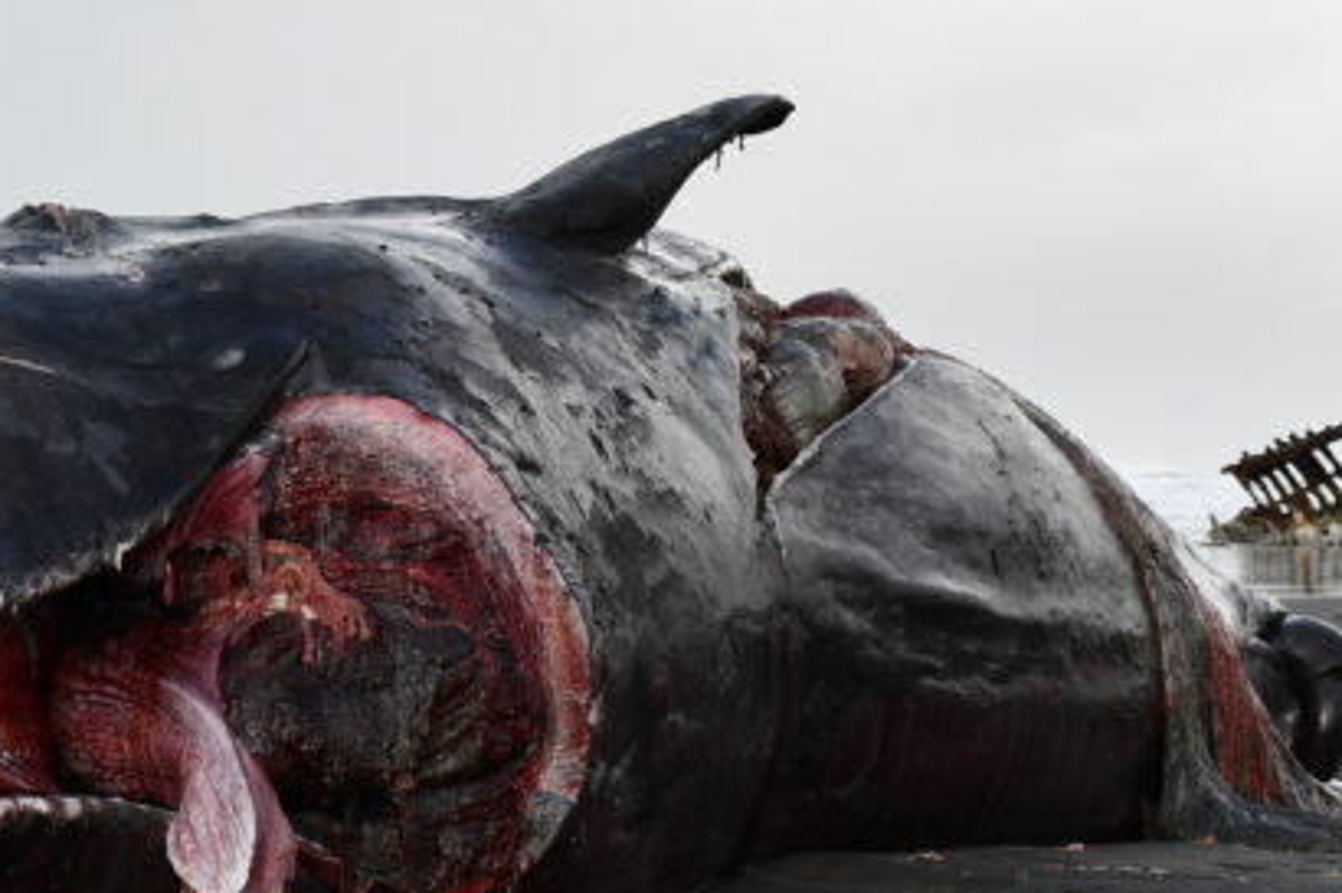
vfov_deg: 11.4
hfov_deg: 16.8
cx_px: 65
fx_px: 4471
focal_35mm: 120
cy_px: 489
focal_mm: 32
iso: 110
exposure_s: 1/250
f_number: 8
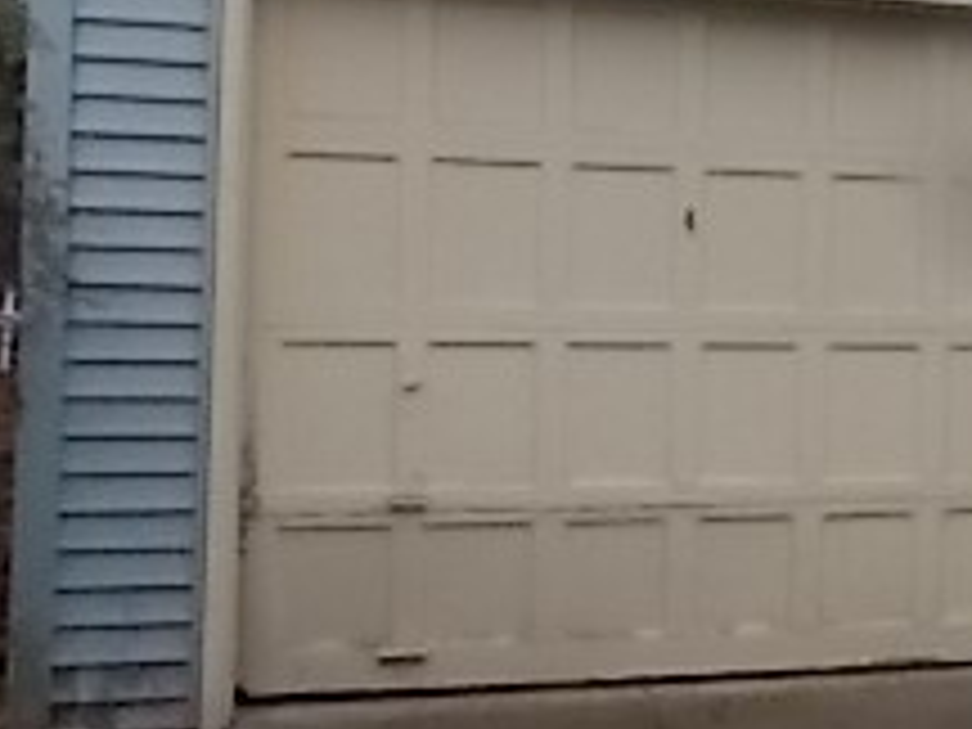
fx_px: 1909
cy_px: 306
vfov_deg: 21.6
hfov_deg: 24.9
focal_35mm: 68
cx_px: 1256
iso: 320
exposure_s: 1/250
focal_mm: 4
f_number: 3.1
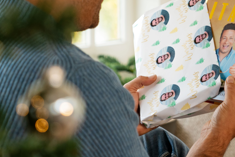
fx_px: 1090
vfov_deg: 8.2
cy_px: 3
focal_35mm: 167
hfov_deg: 12.2
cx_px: 211
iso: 800
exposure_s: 1/160
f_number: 2.8
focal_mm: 70
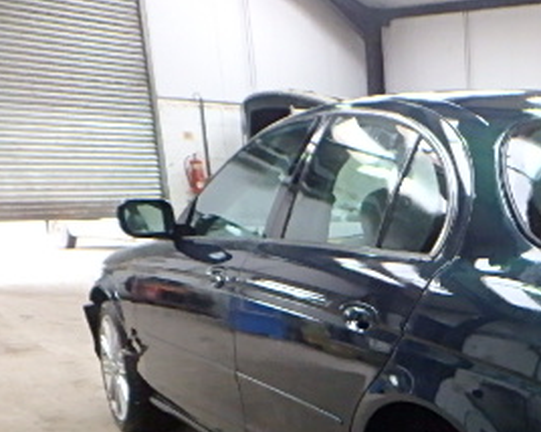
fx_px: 896
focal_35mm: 56
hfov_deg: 29.2
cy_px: 436
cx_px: 640
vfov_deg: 25.7
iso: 800
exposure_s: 1/30
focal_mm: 4.2
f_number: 3.9
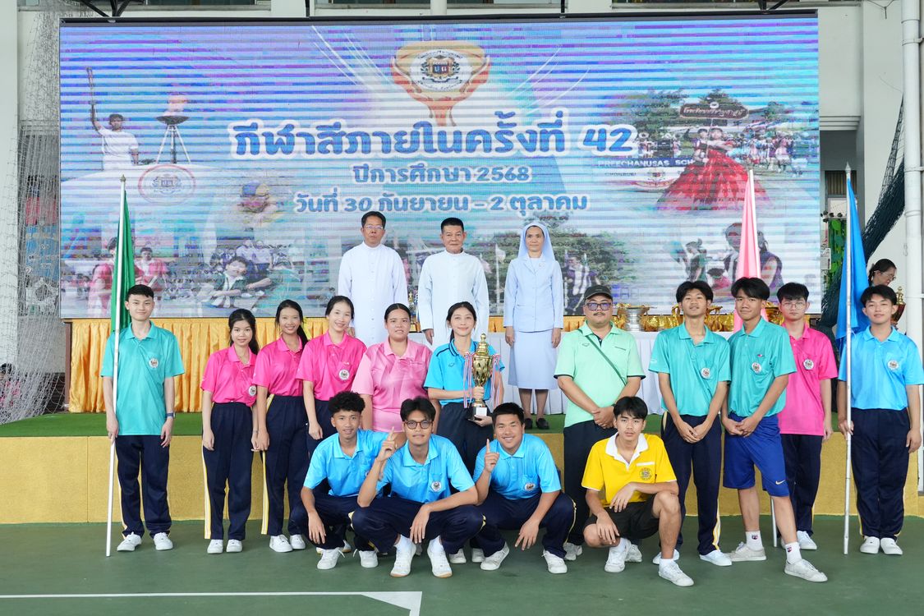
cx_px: 462
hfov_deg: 45.0
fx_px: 1116
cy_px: 308
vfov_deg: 30.8
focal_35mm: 44
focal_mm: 29
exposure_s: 1/640
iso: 3200
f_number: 5.6
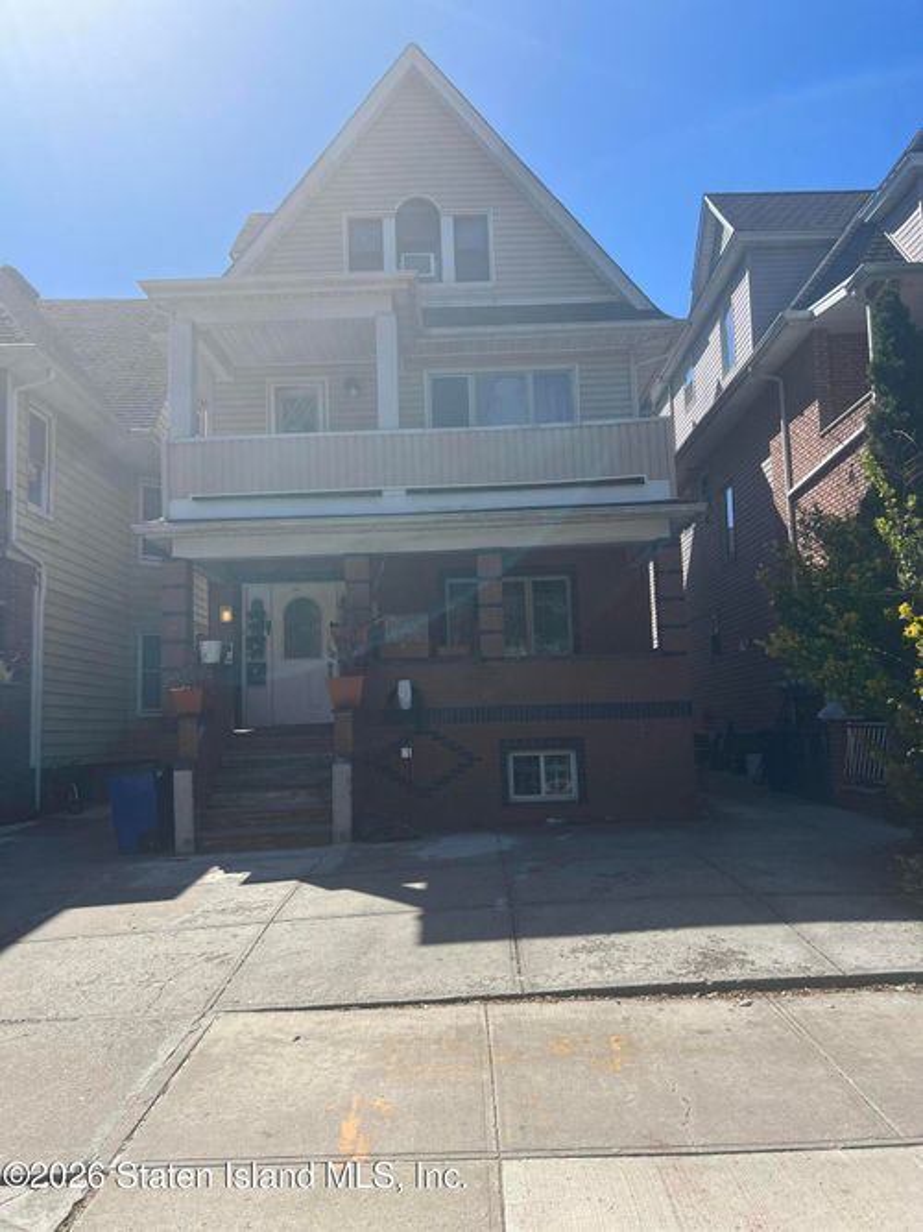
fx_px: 925
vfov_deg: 67.3
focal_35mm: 26
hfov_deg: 53.0
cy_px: 616
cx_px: 462
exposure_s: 1/4274
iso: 50
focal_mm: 5.7
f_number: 1.5
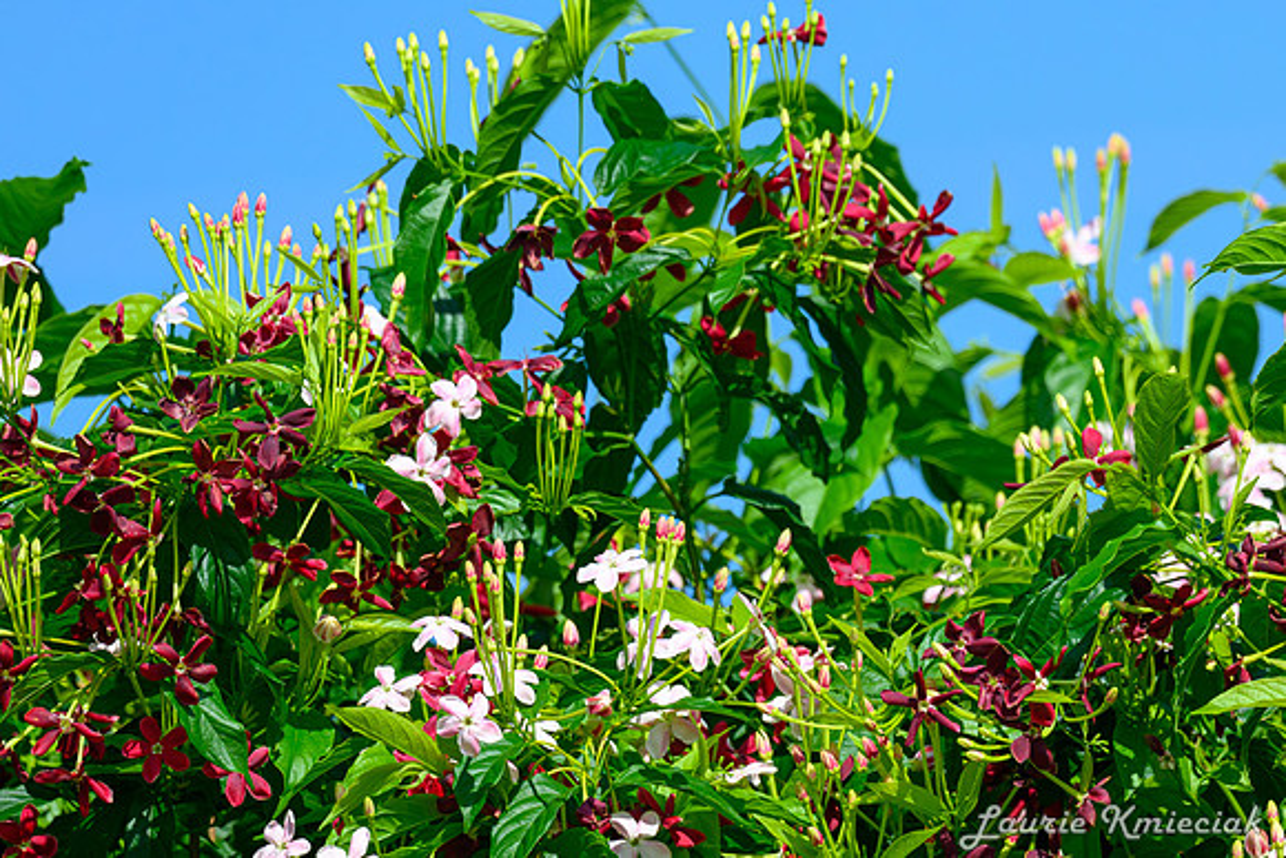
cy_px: 610
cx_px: 914
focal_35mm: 711
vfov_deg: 1.9
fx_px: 25402
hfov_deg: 2.9
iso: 1600
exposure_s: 1/4000
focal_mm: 500
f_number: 8
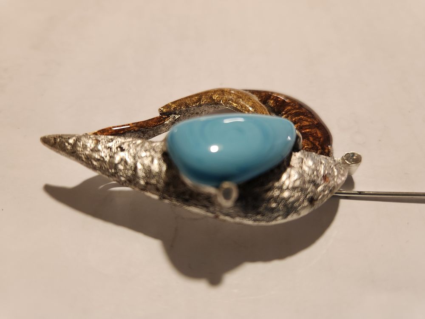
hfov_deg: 73.9
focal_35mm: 23
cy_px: 160
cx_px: 212
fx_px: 282
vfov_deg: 58.9
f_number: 1.8
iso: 500
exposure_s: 1/100
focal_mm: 5.4
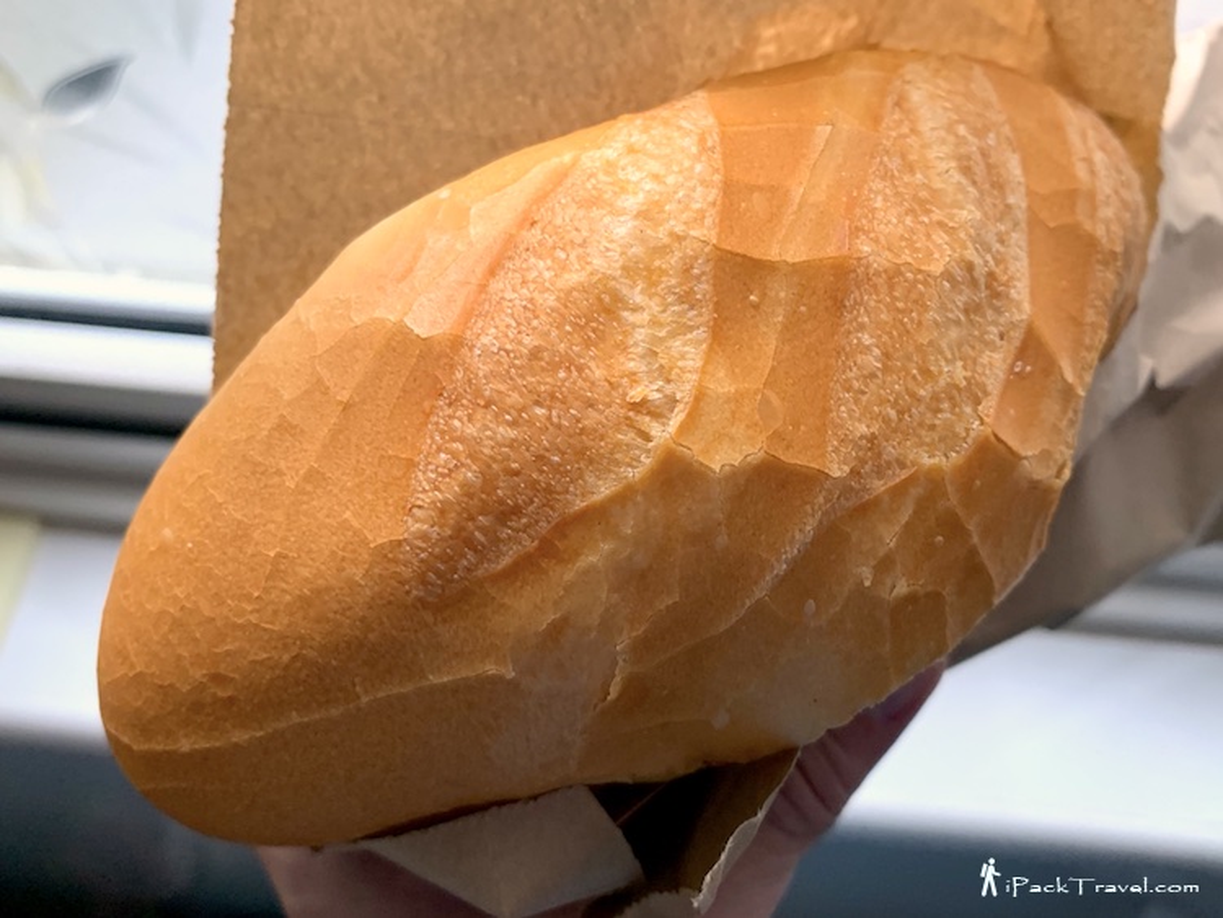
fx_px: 919
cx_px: 612
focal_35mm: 26
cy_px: 459
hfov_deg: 67.3
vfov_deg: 53.1
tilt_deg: -60.6
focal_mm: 4.25
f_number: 1.8
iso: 160
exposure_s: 1/60
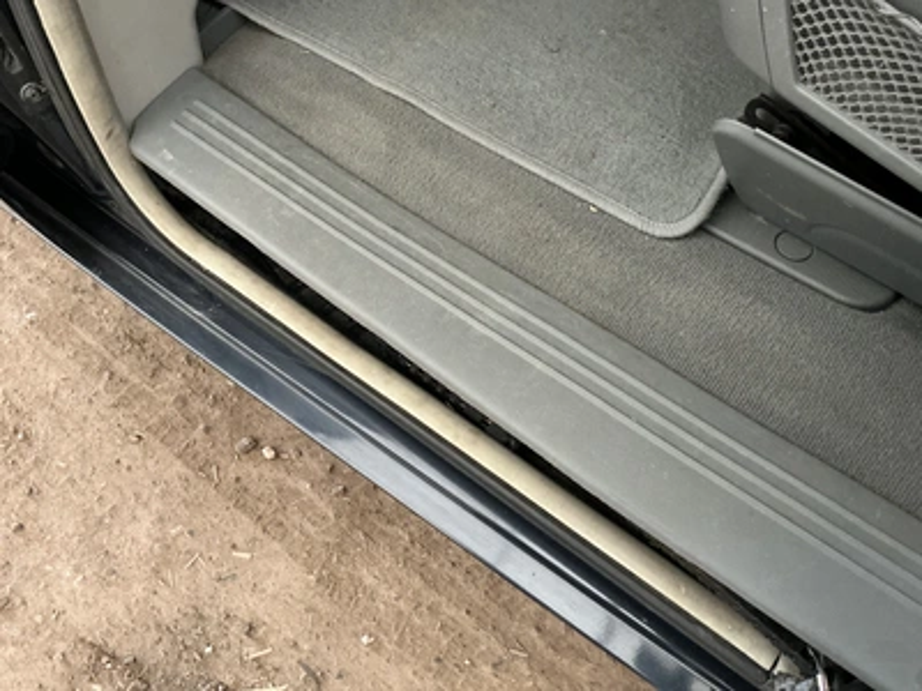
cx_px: 461
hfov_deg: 63.4
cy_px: 346
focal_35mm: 28
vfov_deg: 49.7
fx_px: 746
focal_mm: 3
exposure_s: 1/43
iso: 320
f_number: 1.8
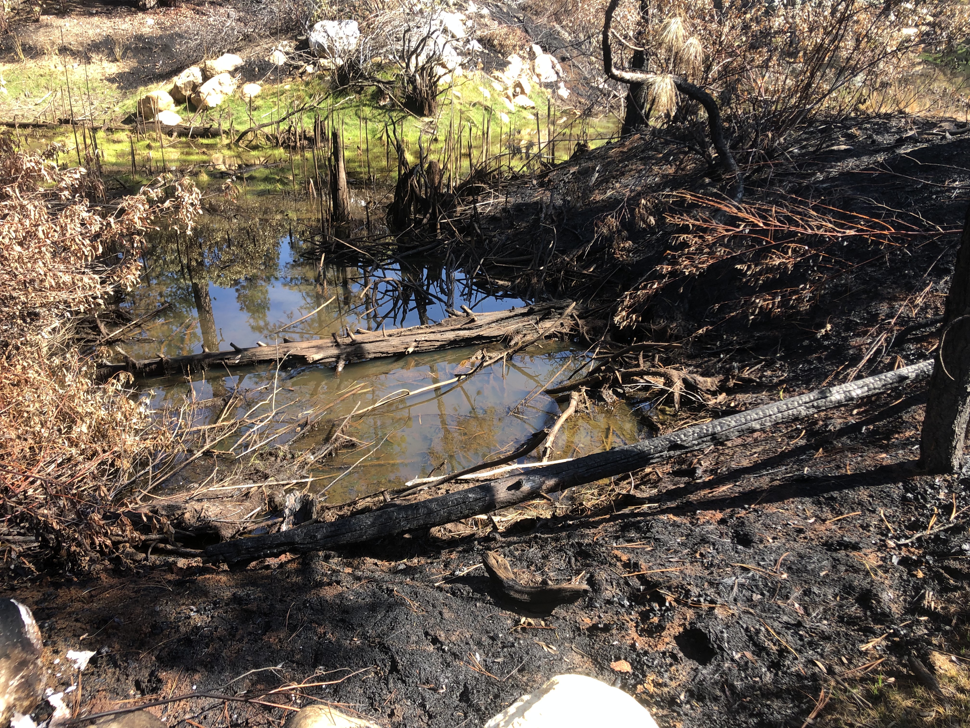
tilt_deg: -22.3
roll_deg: +2.6
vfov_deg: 49.7
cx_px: 485
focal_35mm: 28
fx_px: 785
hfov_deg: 63.4
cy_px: 364
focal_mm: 3.99
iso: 20
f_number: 1.8
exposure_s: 1/209
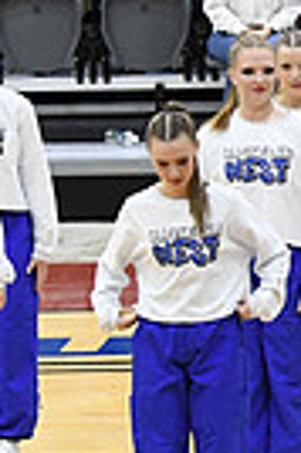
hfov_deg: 3.0
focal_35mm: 454
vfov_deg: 4.5
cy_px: 455
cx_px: 873
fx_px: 5708
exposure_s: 1/250
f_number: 4
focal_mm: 70
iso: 4000
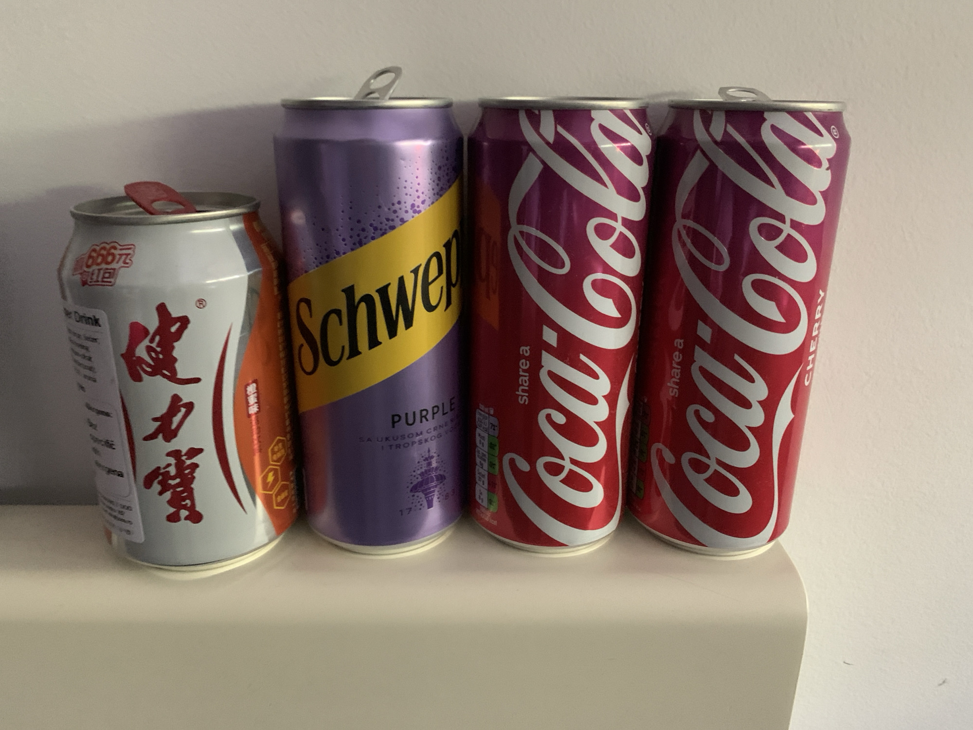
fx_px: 731
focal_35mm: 26
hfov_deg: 67.3
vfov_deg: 53.1
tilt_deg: -19.5
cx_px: 486
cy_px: 365
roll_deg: +1.0
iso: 800
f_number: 1.8
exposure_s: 1/29
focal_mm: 4.25
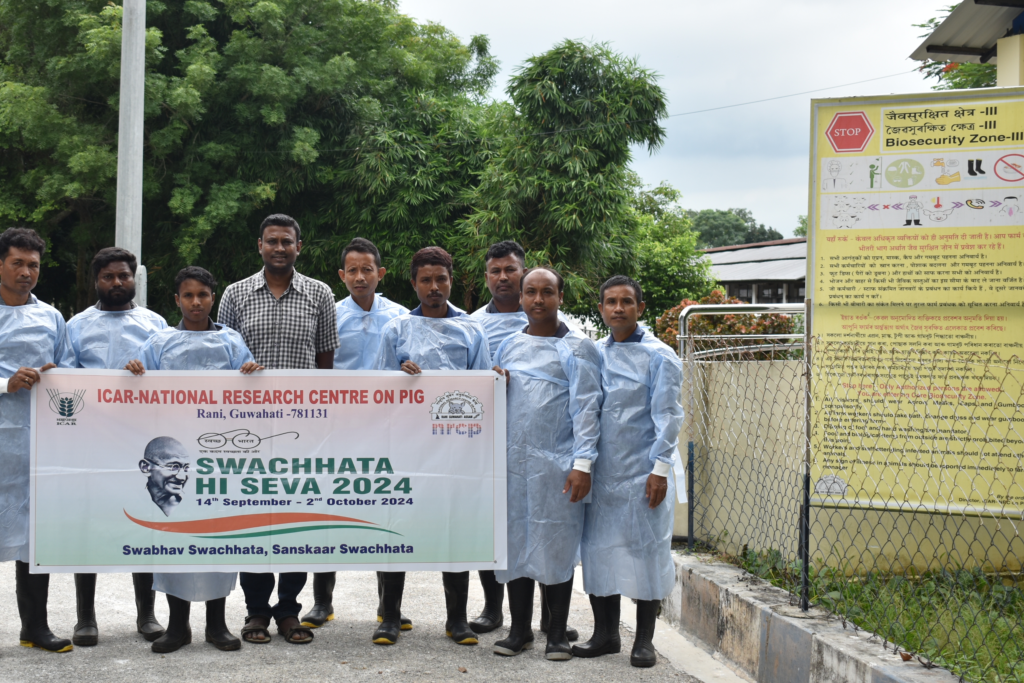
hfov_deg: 35.1
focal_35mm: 57
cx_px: 408
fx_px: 1612
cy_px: 333
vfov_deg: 23.9
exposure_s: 1/250
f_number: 4.2
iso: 125
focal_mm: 29
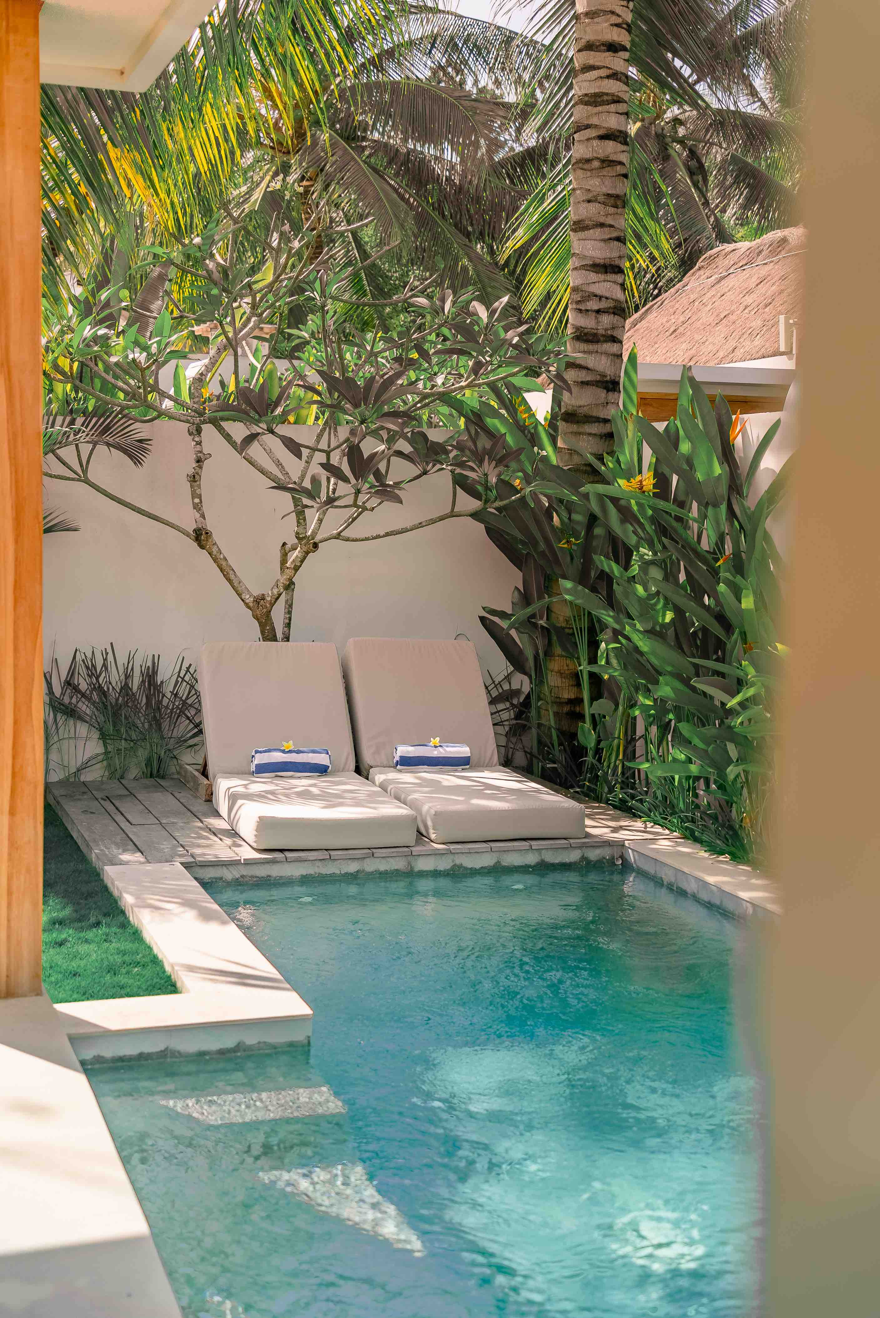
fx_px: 1758
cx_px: 440
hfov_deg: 28.1
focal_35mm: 48
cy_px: 659
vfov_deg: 41.1
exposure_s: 1/8000
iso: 200
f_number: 3.5
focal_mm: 48
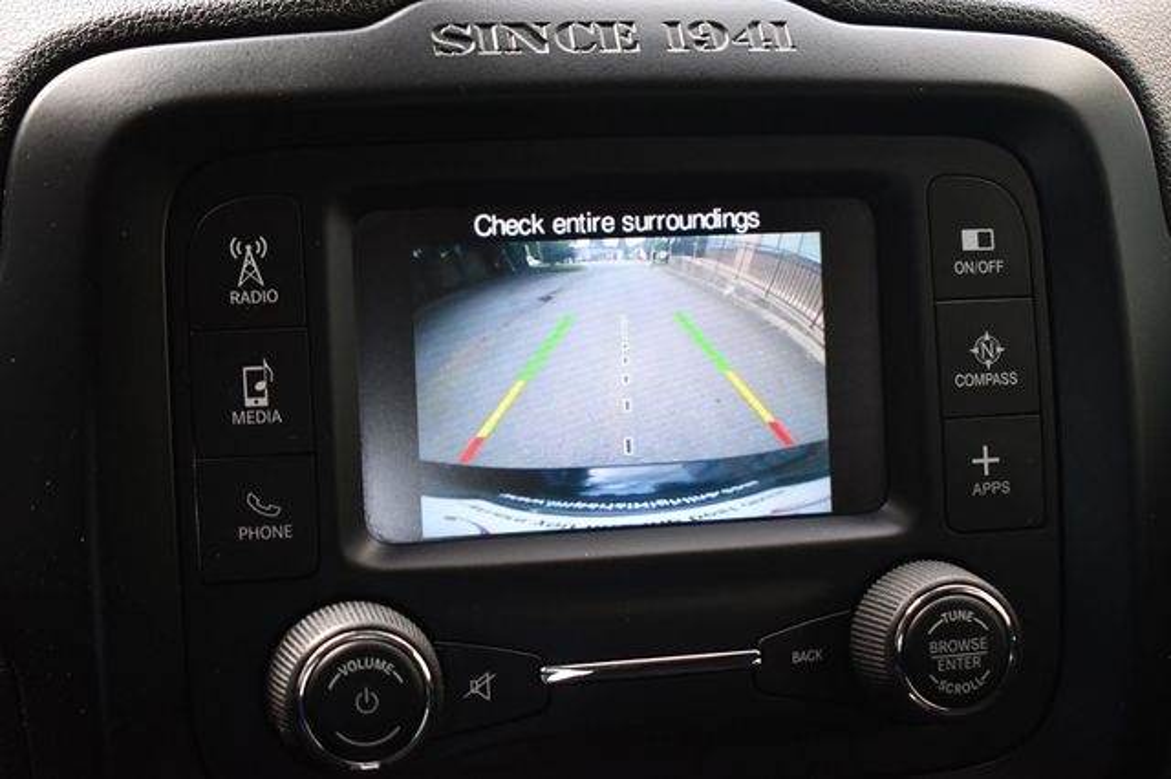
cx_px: 586
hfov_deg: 30.1
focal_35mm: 67
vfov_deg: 20.3
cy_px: 390
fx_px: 2178
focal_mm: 45
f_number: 5
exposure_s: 1/125
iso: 1400
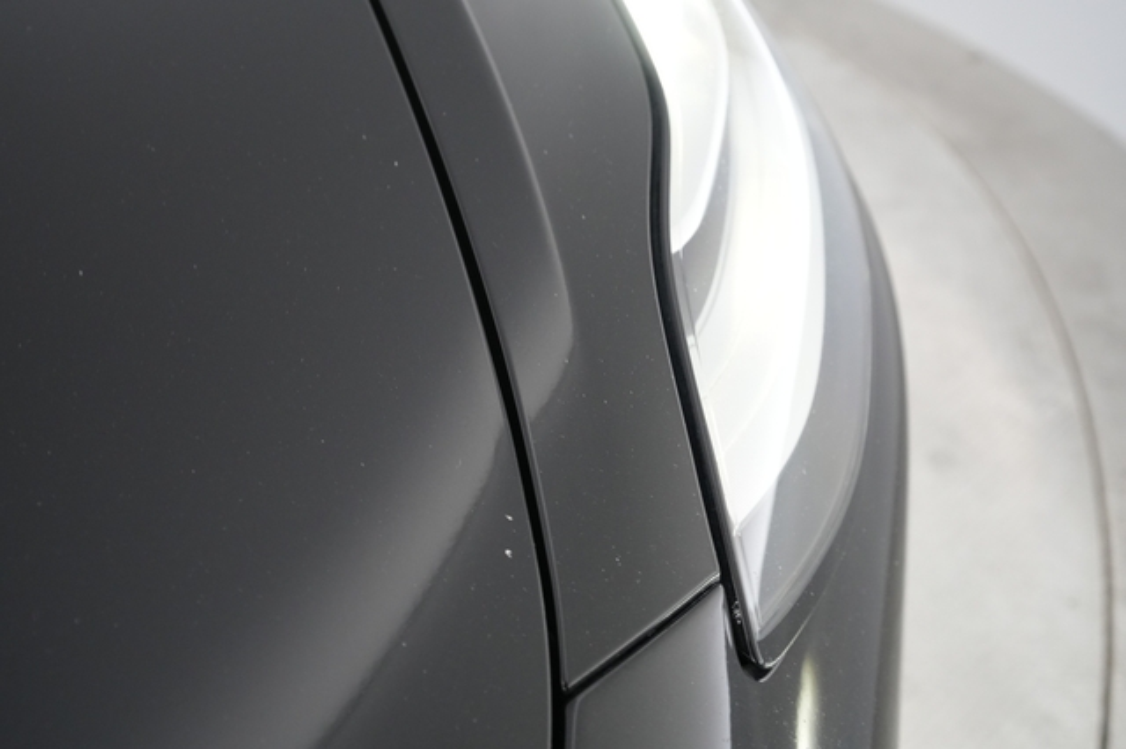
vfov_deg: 46.4
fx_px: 875
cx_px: 563
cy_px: 374
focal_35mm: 28
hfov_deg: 65.5
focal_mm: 28
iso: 3200
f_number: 4.5
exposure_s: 1/100
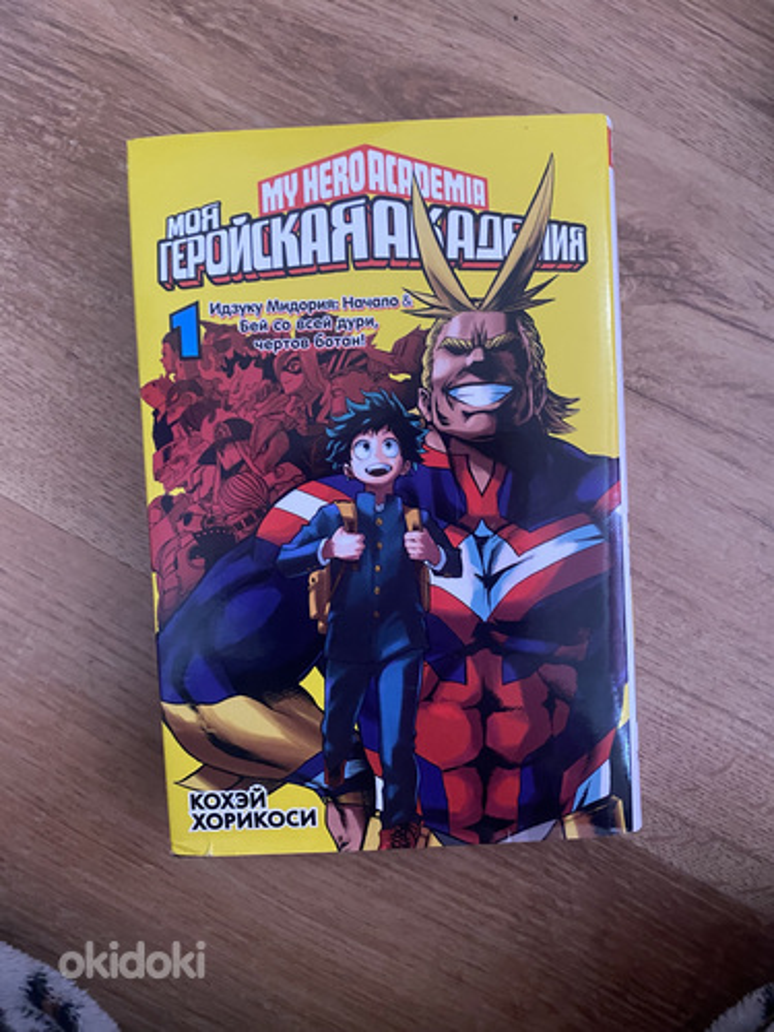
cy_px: 516
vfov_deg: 67.3
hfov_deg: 53.1
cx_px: 387
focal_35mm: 26
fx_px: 775
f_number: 1.8
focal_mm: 4.25
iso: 640
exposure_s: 1/32
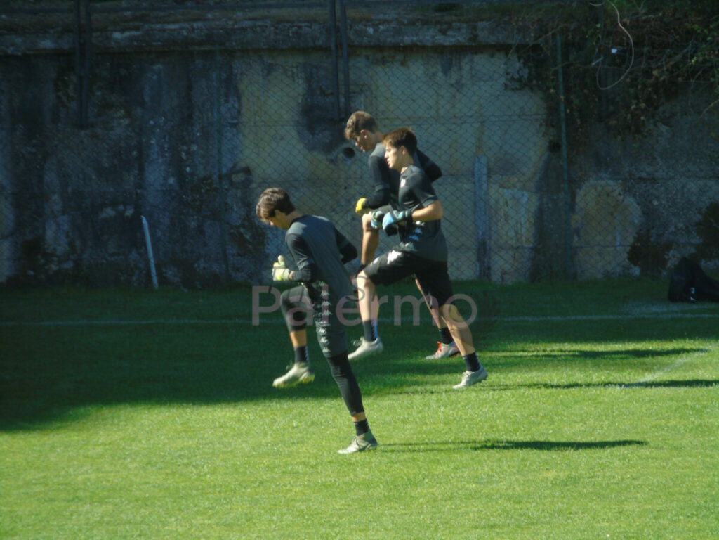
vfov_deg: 1.8
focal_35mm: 848
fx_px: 17614
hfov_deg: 2.3
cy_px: 270
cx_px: 360
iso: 100
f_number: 6.1
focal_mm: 151
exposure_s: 1/125
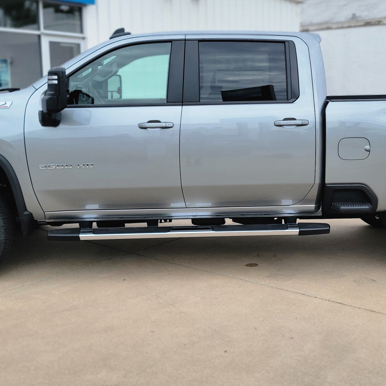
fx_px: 580
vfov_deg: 36.8
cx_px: 213
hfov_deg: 36.8
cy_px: 172
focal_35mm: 46
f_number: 1.8
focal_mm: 6.7
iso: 16
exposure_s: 1/825
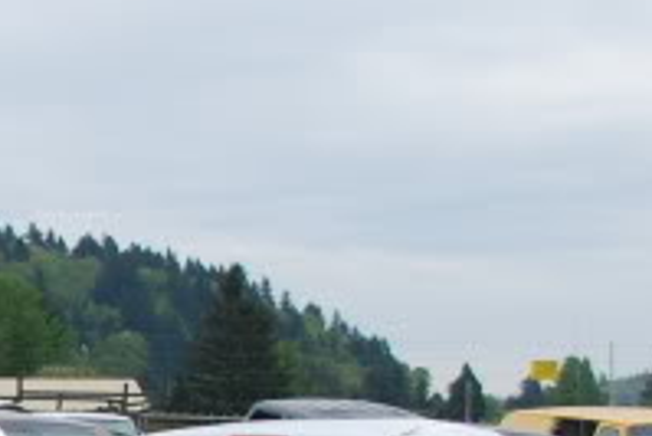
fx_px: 3081
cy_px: 572
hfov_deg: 10.6
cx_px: -850
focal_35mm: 170
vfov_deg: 8.0
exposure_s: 1/125
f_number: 5.6
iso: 100
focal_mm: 22
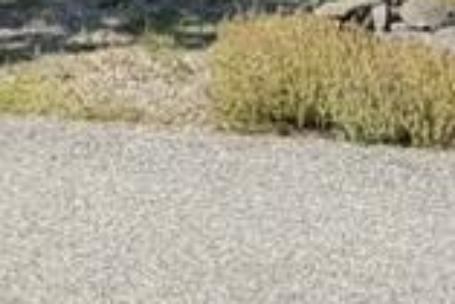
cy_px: -547
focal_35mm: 163
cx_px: 365
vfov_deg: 7.6
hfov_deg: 12.5
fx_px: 2062
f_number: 1.78
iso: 80
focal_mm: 6.76
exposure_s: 1/2299
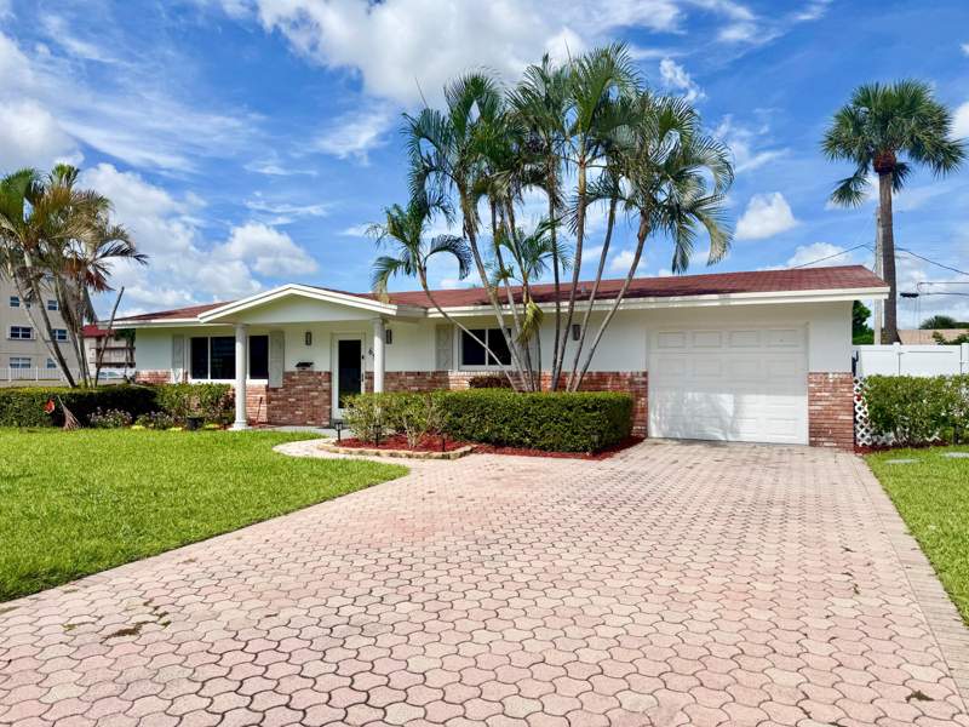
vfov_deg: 56.8
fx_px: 672
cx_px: 484
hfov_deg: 71.6
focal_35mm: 24
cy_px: 364
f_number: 1.78
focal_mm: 6.76
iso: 80
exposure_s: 1/7353
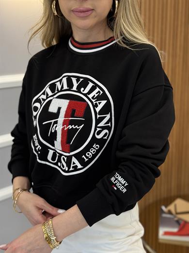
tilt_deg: -14.3
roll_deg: +1.0
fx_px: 349
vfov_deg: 39.7
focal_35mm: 48
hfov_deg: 30.3
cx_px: 94
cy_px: 126
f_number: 1.78
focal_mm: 6.76
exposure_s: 1/100
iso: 80
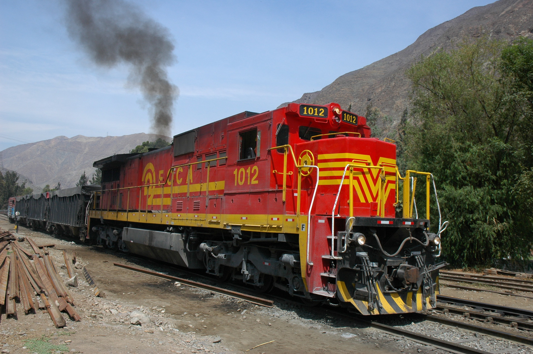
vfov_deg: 39.9
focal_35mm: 33
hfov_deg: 57.3
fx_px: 488
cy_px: 177
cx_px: 266
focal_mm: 22
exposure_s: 1/400
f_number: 10
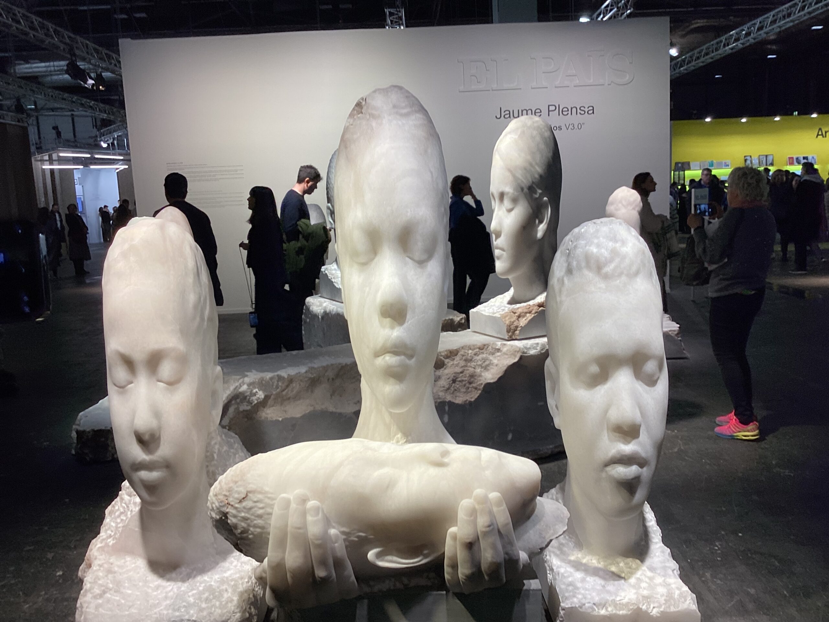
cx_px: 414
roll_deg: +2.9
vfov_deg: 45.4
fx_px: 742
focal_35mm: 31
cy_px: 311
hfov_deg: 58.4
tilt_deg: -6.9
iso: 50
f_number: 2.4
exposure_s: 1/100
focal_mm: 3.3
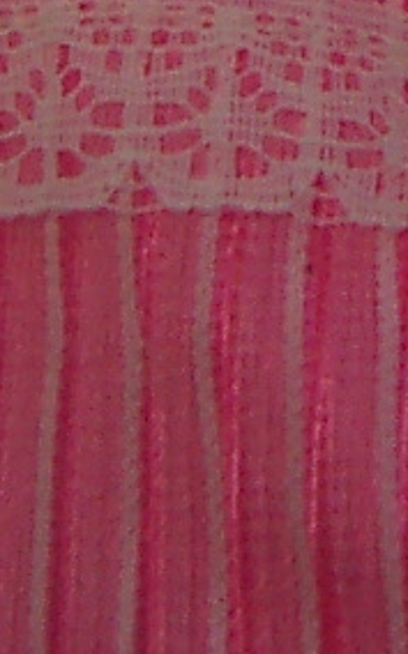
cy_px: -1032
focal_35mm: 229
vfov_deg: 8.3
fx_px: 4082
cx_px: 984
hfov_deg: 5.5
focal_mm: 5.6
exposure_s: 1/125
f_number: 2.8
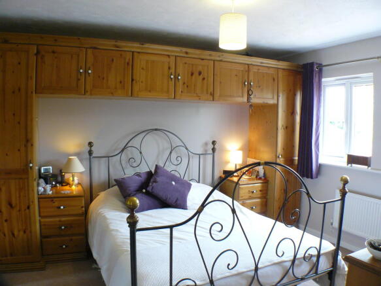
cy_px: 143
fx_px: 396
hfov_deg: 51.4
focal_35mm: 36
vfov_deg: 39.6
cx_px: 190
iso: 200
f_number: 2.8
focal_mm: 6
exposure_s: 1/25
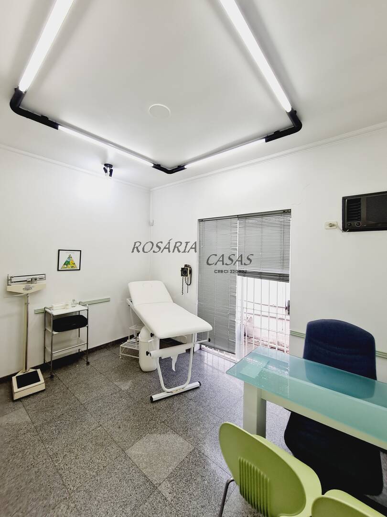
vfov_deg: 106.2
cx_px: 194
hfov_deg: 89.9
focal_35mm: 13
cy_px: 258
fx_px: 194
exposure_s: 1/60
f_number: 2.2
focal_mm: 2.2
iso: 100
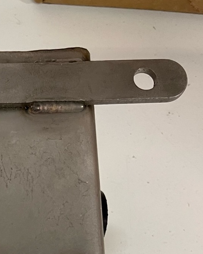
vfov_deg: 22.0
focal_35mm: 77
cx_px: -77
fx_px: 578
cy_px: 340
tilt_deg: -81.7
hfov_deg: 18.3
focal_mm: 5.1
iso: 160
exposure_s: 1/50
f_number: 1.6
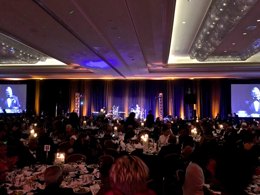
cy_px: 98
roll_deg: -0.5
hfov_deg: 61.7
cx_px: 130
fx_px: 218
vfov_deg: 48.2
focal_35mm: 29
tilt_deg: +3.3
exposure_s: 1/15
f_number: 2.2
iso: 400
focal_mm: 4.15
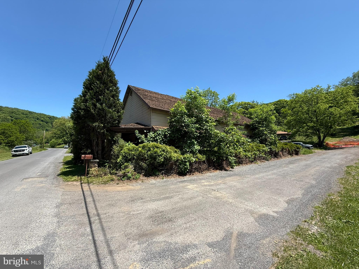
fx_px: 145
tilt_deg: +6.4
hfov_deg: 102.1
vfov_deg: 85.7
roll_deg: +0.3
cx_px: 180
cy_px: 134
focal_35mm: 14
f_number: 2.2
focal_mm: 2.22
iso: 50
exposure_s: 1/888
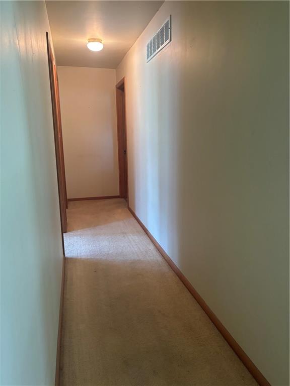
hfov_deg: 53.1
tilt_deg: -11.9
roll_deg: +0.2
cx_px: 145
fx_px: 290
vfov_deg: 67.3
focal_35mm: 26
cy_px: 193
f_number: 1.6
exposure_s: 1/60
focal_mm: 5.96
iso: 400
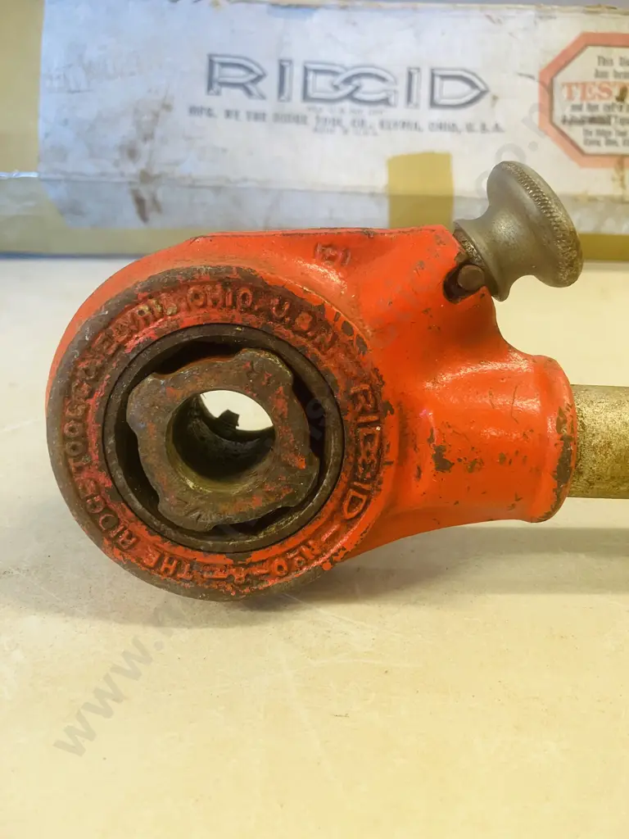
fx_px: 678
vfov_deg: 63.4
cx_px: 314
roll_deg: +1.1
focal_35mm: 28
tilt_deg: -27.1
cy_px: 420
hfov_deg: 49.7
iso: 160
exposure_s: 1/50
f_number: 1.8
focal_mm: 3.99
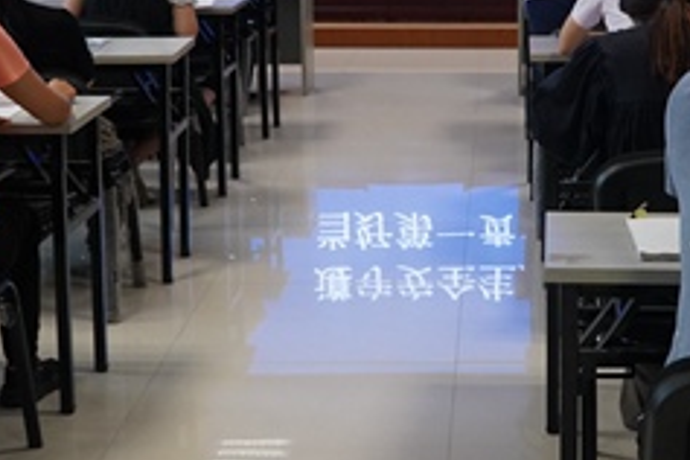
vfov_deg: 17.8
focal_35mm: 76
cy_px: 95
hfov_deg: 26.5
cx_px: 460
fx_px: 1457
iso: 2000
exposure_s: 1/160
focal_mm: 24
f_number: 4
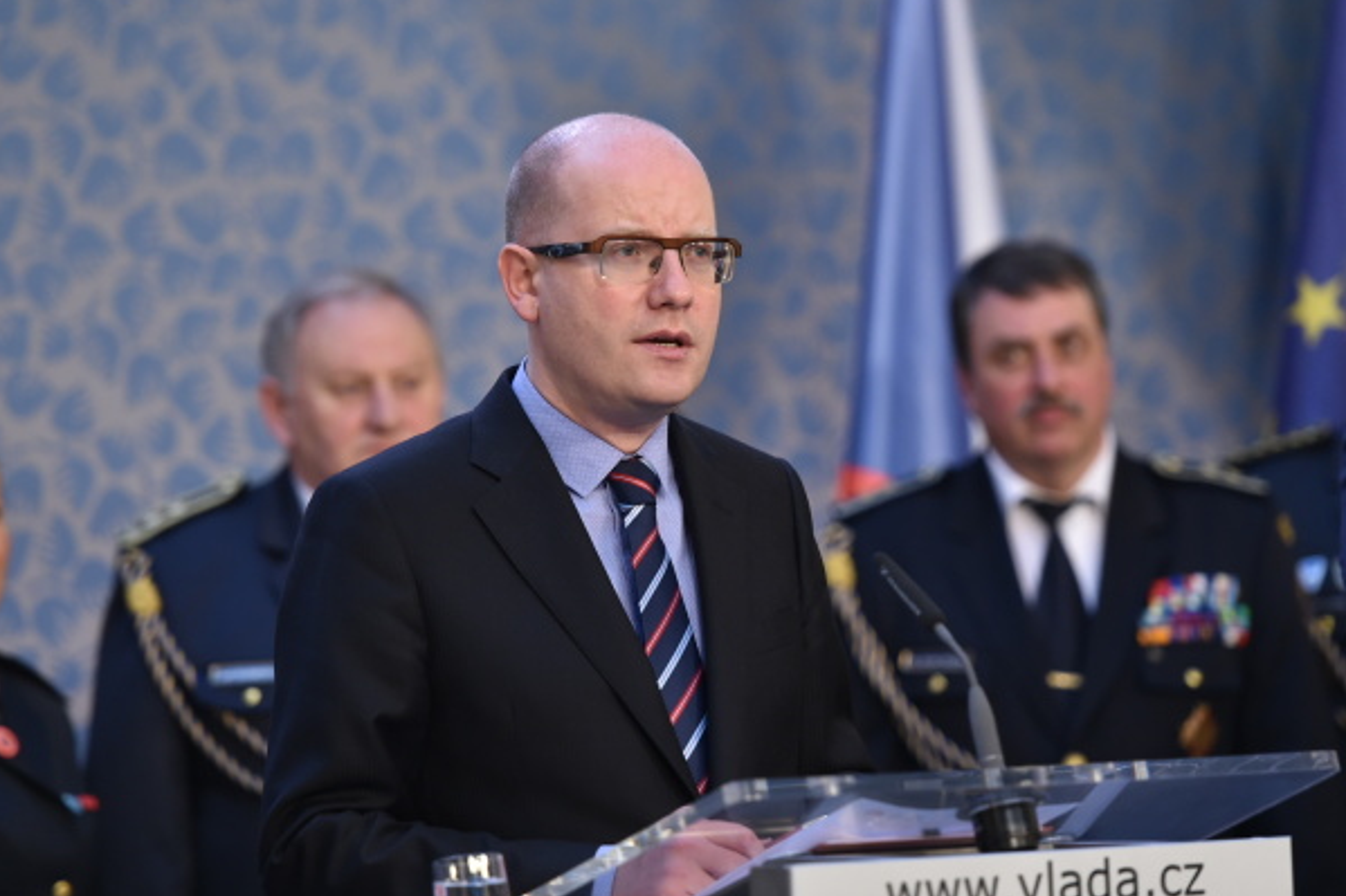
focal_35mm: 207
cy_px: 422
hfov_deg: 9.9
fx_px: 7737
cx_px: 682
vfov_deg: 6.6
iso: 1600
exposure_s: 1/125
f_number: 2.8
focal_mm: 165
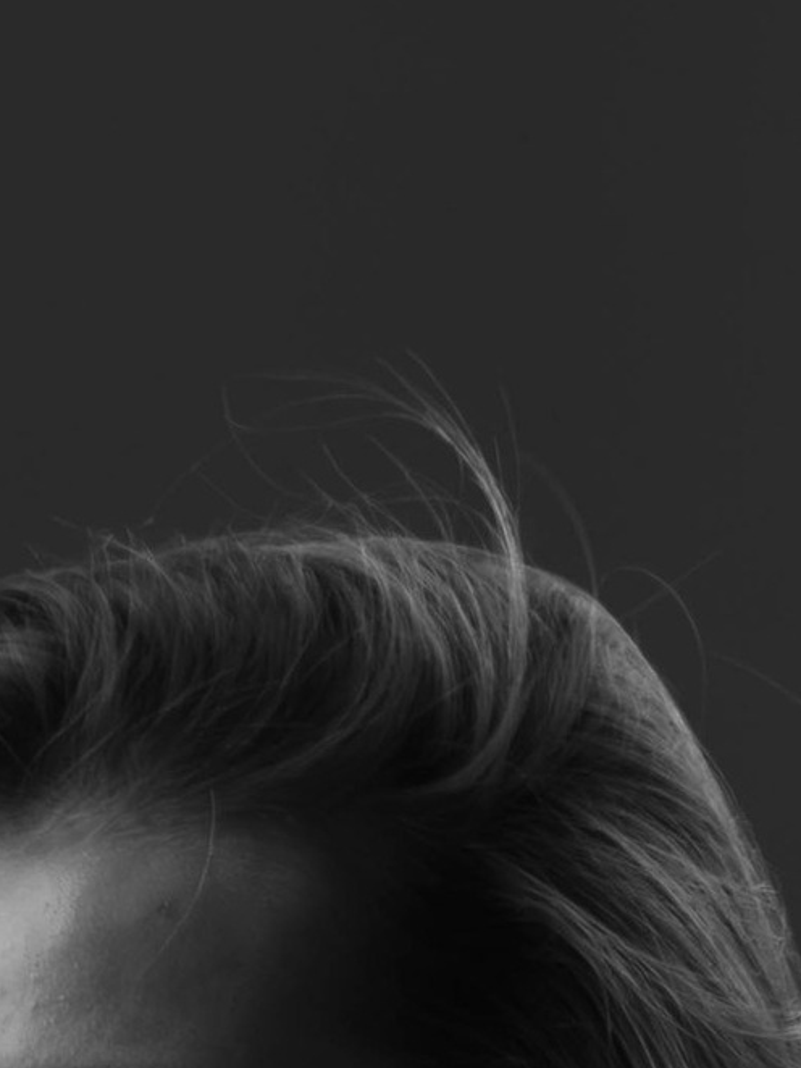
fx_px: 10857
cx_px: -564
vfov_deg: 5.5
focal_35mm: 352
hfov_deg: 4.2
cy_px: 2152
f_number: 5.6
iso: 400
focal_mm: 42
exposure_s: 1/60
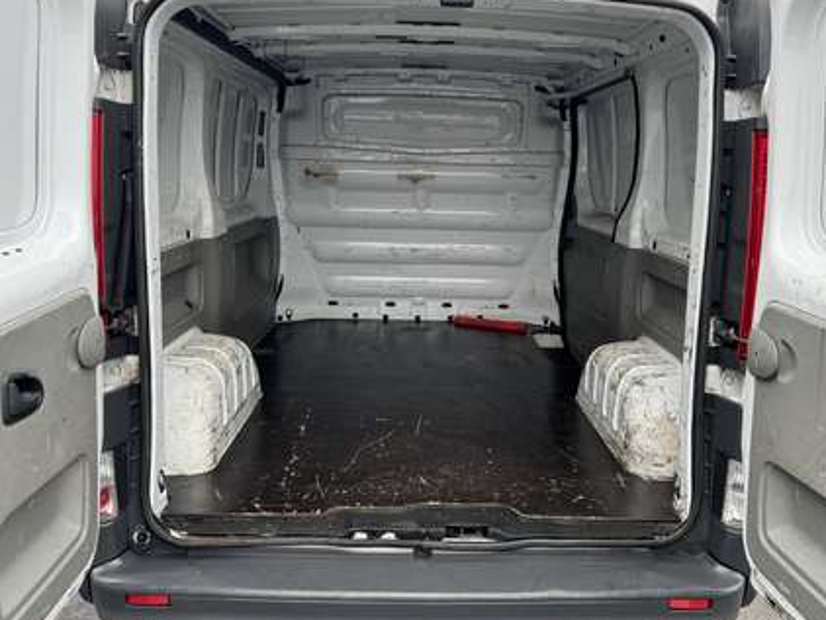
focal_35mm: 29
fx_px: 692
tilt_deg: -12.4
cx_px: 436
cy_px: 304
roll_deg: -0.6
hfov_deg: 61.6
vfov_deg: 48.3
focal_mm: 6.86
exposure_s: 1/198
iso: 64
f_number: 1.78
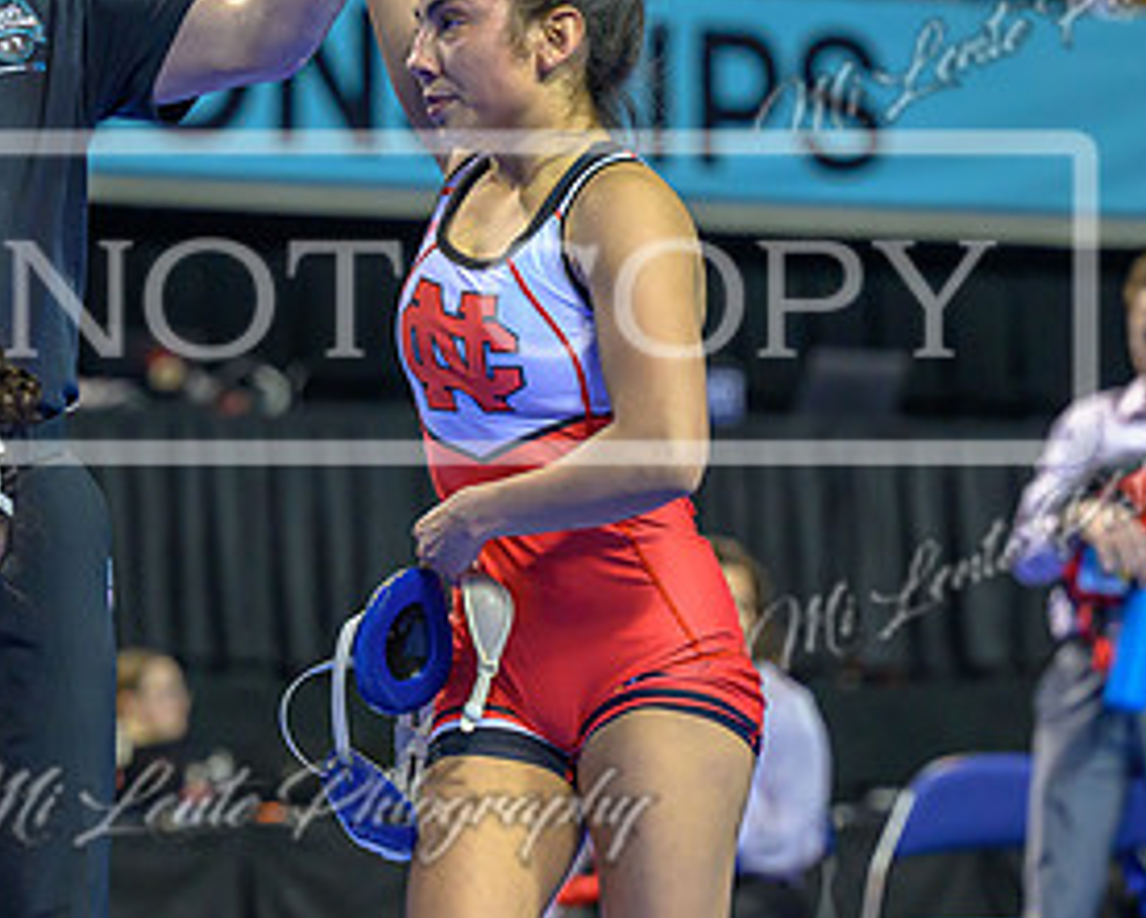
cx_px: 465
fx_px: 8347
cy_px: 379
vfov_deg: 6.3
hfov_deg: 7.9
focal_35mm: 246
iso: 2500
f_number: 2.8
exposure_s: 1/800
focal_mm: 104
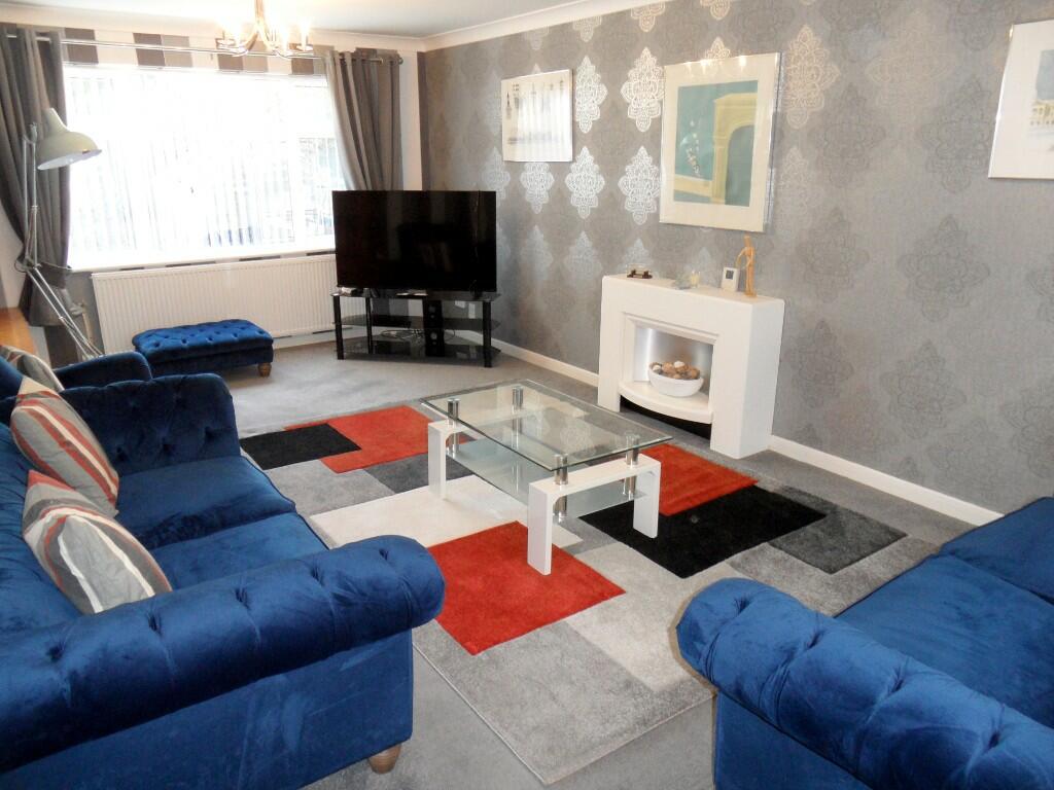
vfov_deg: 56.8
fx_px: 731
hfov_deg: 71.6
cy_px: 395
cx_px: 527
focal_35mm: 24
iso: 240
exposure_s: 1/30
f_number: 3.2
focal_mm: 3.9
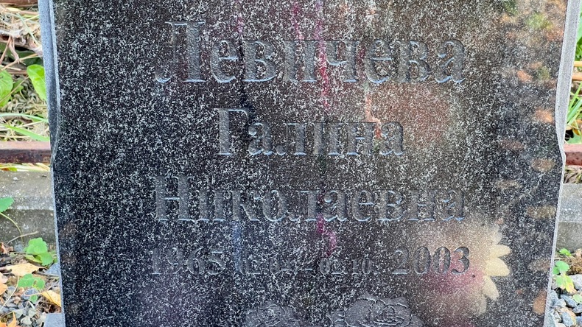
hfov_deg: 25.0
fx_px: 1311
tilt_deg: -30.0
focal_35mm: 85
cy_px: 162
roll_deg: -0.8
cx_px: 288
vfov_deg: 14.2
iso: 250
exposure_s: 1/99
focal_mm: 9
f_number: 2.8
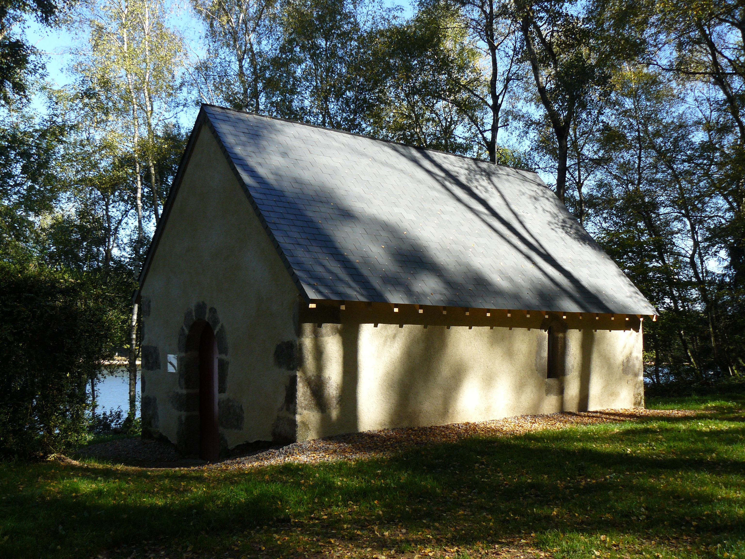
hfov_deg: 51.4
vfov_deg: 39.7
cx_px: 372
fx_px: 775
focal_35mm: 36
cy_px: 280
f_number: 4
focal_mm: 6
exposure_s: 1/200
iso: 100
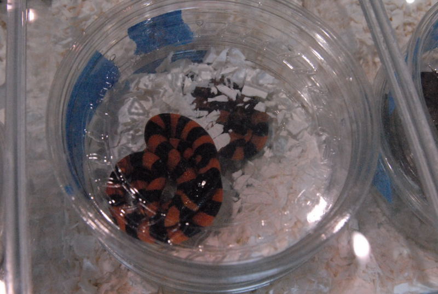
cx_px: 219
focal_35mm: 42
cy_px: 147
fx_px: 512
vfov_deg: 32.0
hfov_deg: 46.3
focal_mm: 28
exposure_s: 1/250
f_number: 8
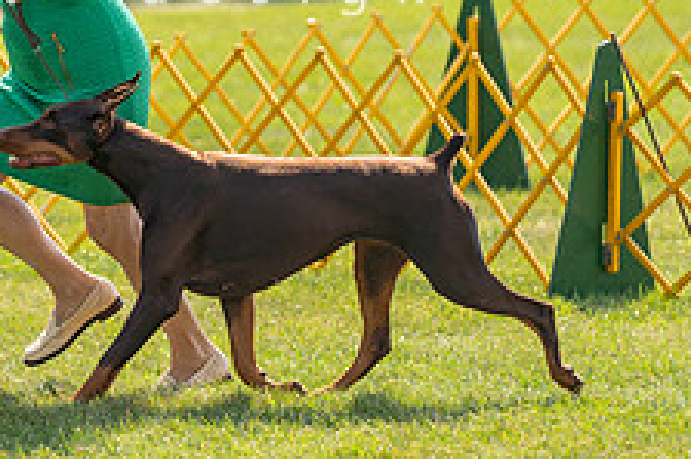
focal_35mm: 448
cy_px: 82
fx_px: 8593
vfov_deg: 3.1
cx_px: 40
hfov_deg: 4.6
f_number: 3.5
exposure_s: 1/1600
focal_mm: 173
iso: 200
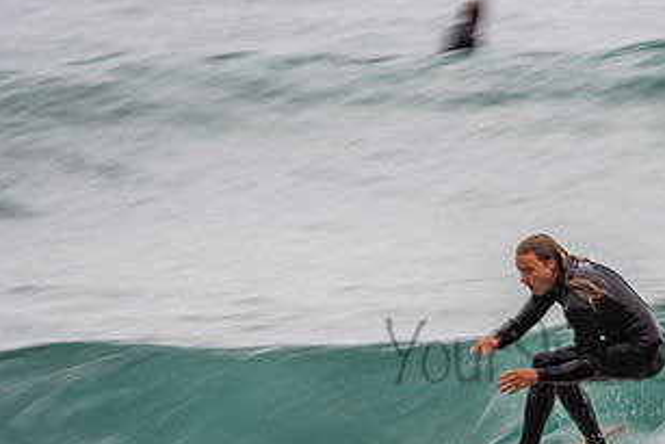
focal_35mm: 738
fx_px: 13638
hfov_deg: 2.8
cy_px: 332
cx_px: 609
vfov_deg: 1.9
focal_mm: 390
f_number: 14
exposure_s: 1/20
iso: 64
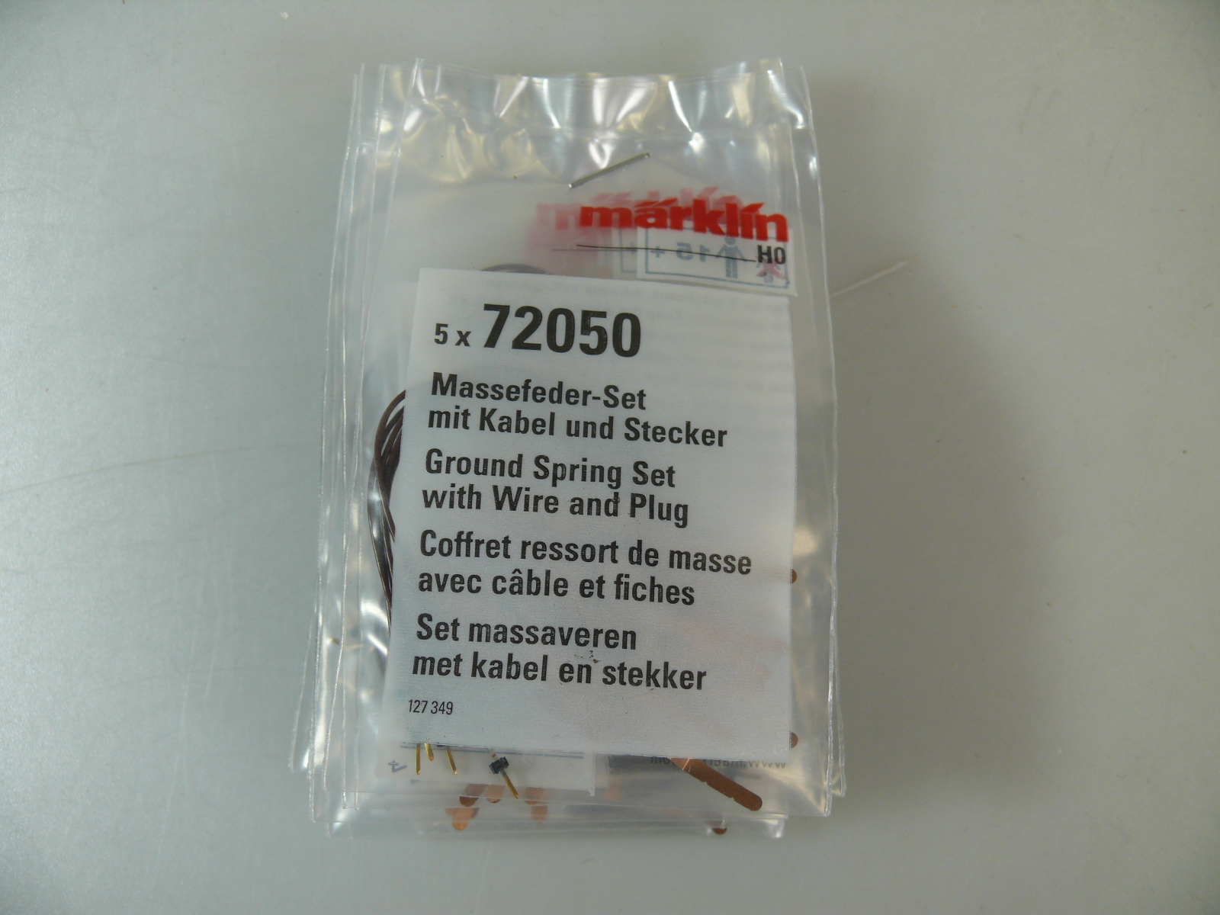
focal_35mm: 35
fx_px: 1234
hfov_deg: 52.6
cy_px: 458
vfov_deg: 40.7
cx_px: 610
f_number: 3.2
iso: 100
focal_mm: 7.4
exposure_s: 1/100
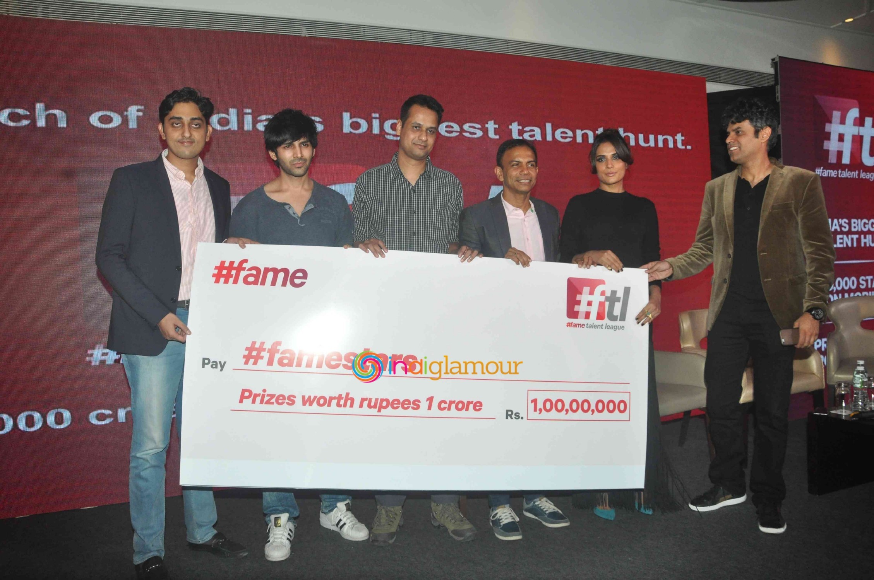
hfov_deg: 67.4
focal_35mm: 27
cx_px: 437
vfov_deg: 47.8
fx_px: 655
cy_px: 290
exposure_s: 1/250
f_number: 9
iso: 1000
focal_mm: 18
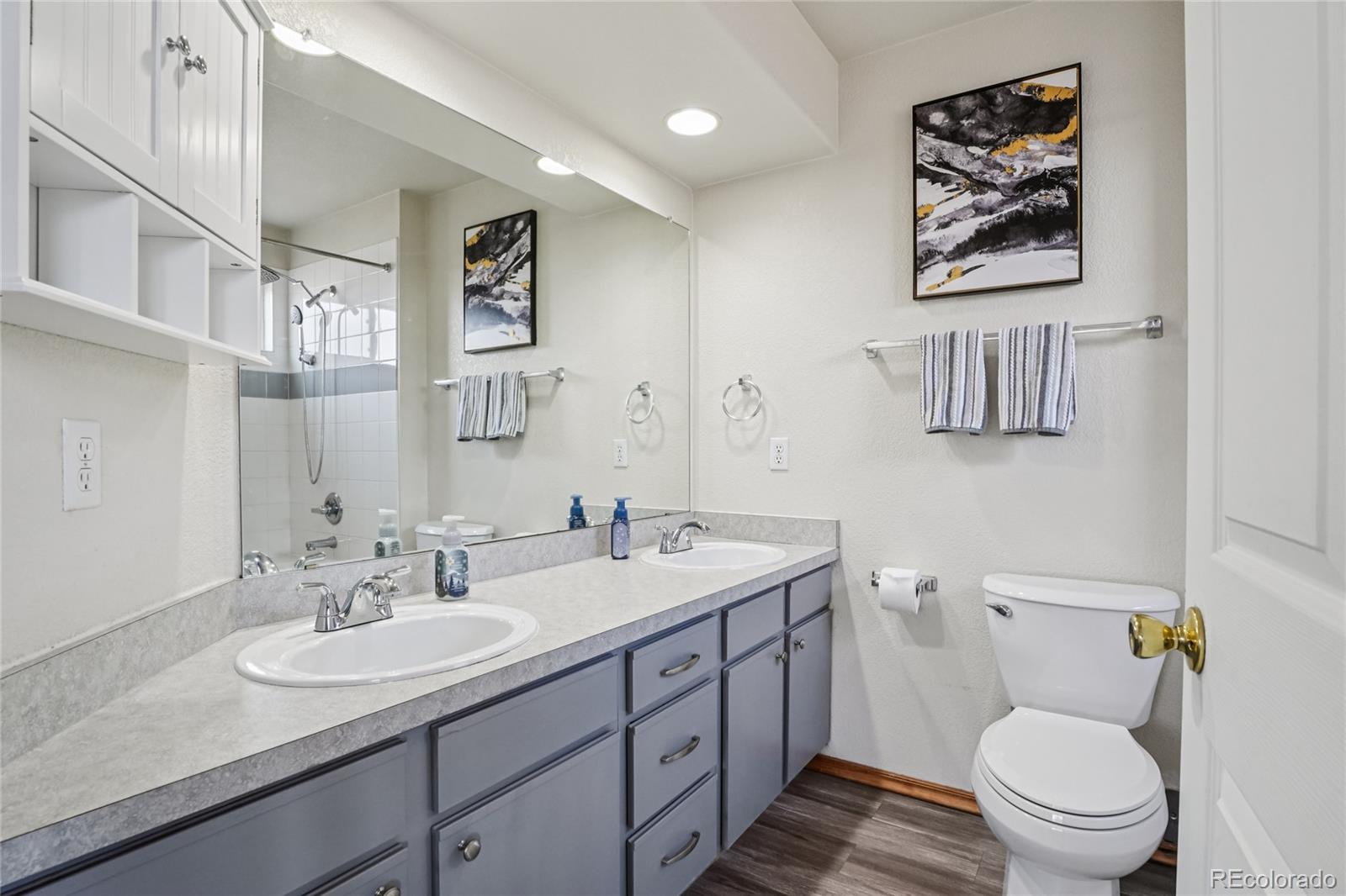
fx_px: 617
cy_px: 448
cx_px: 673
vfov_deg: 72.0
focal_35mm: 16
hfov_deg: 95.0
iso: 400
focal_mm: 11
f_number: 8
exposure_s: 1/30
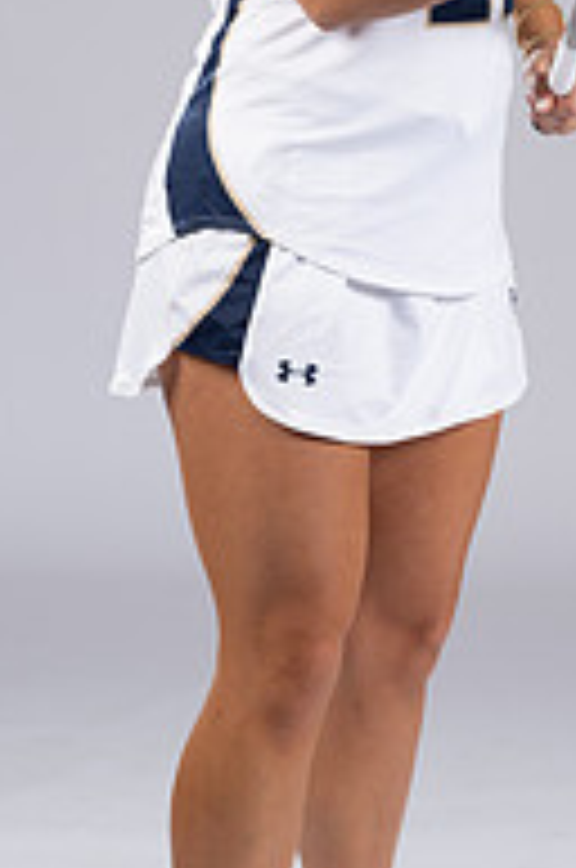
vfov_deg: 8.0
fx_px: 6190
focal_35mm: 257
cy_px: 9
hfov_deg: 5.3
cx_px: 328
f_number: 6.3
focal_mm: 110
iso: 250
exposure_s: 1/200
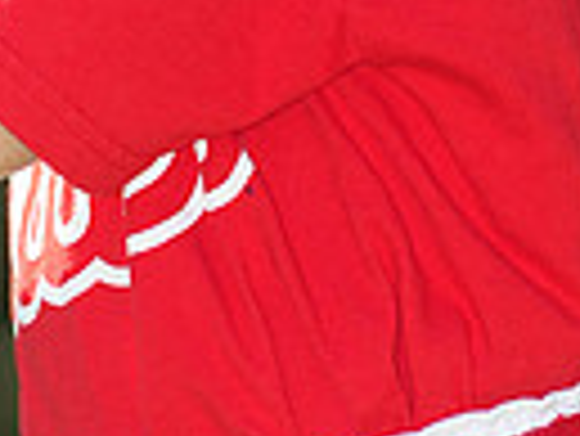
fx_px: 14121
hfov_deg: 2.4
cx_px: 133
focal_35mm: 842
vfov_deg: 1.8
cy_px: -247
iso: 200
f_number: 3.5
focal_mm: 130
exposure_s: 1/1000
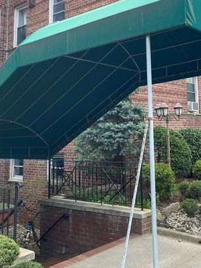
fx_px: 333
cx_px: 159
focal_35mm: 43
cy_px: 81
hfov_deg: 32.7
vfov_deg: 43.0
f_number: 1.8
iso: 32
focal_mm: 4.25
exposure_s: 1/502
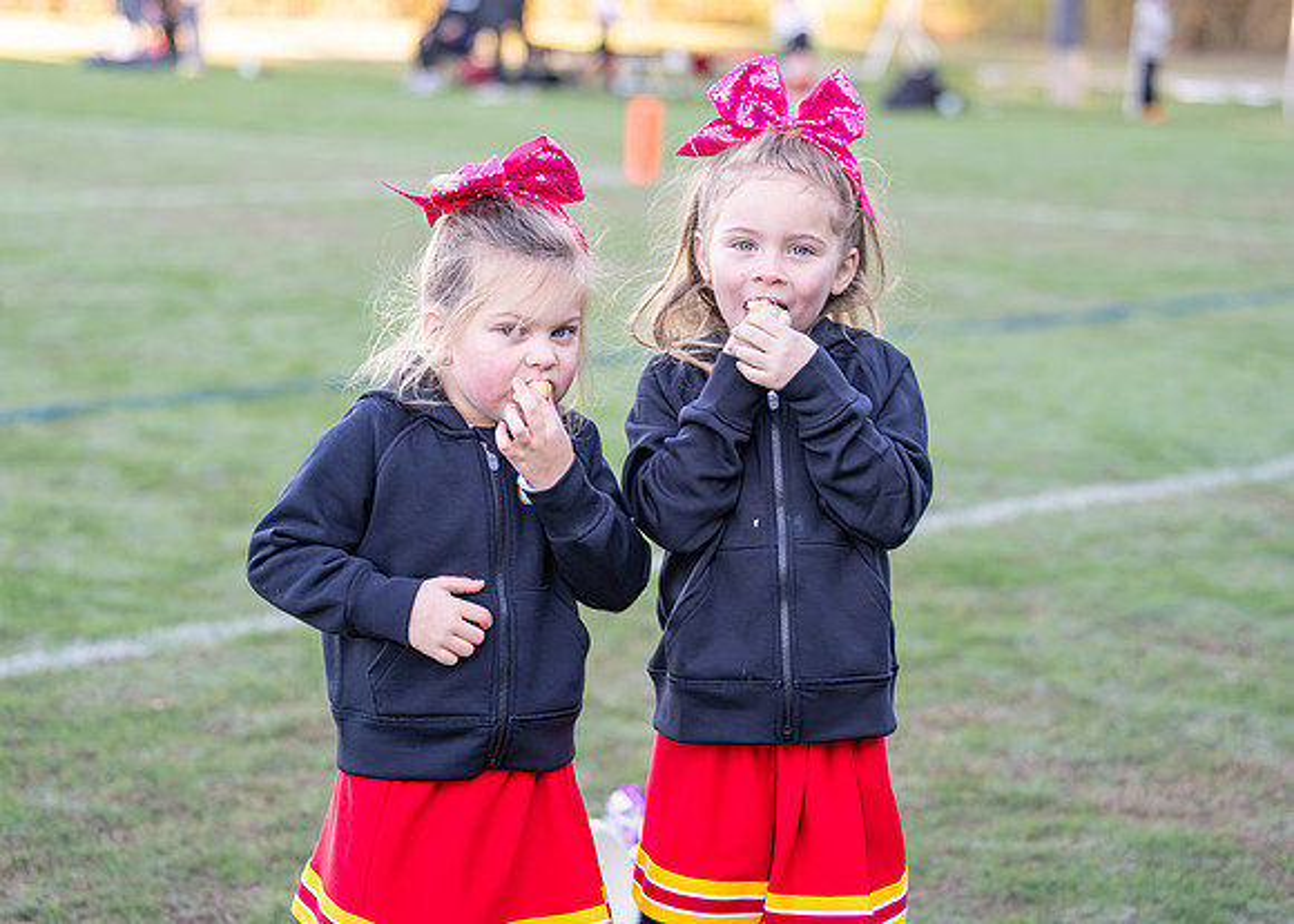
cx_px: 625
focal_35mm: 87
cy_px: 444
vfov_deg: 16.4
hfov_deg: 22.9
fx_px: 3195
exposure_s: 1/800
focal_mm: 70
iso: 500
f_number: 2.8
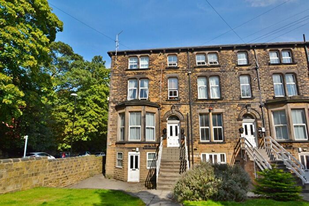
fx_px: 180
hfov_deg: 81.2
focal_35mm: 21
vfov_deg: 59.5
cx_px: 154
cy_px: 103
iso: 100
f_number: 10
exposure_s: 1/200
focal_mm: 14
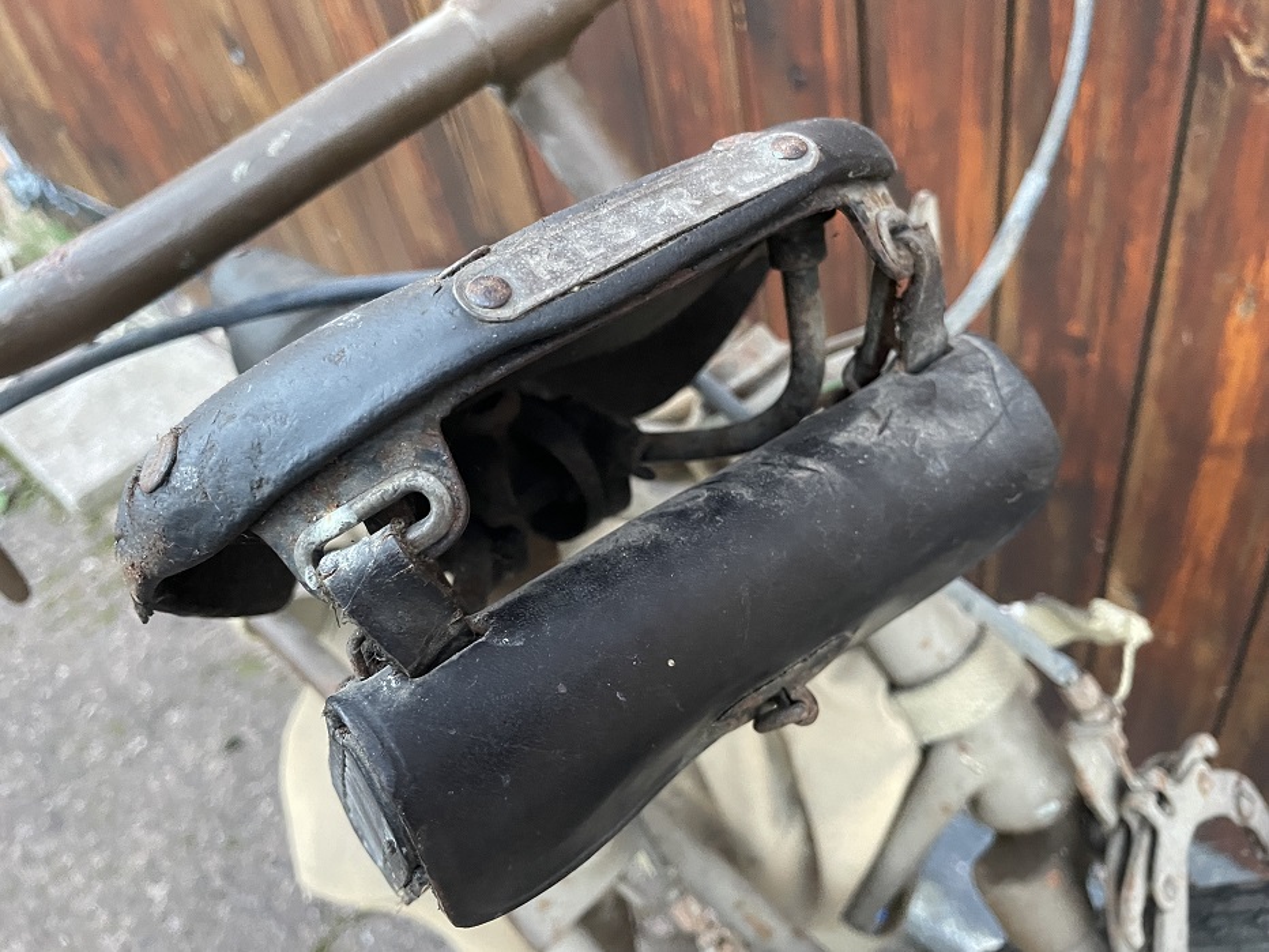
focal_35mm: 26
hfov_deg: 67.3
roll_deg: +15.3
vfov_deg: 53.1
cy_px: 476
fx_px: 953
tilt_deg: -40.7
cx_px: 634
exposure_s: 1/52
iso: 500
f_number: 1.6
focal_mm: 4.2
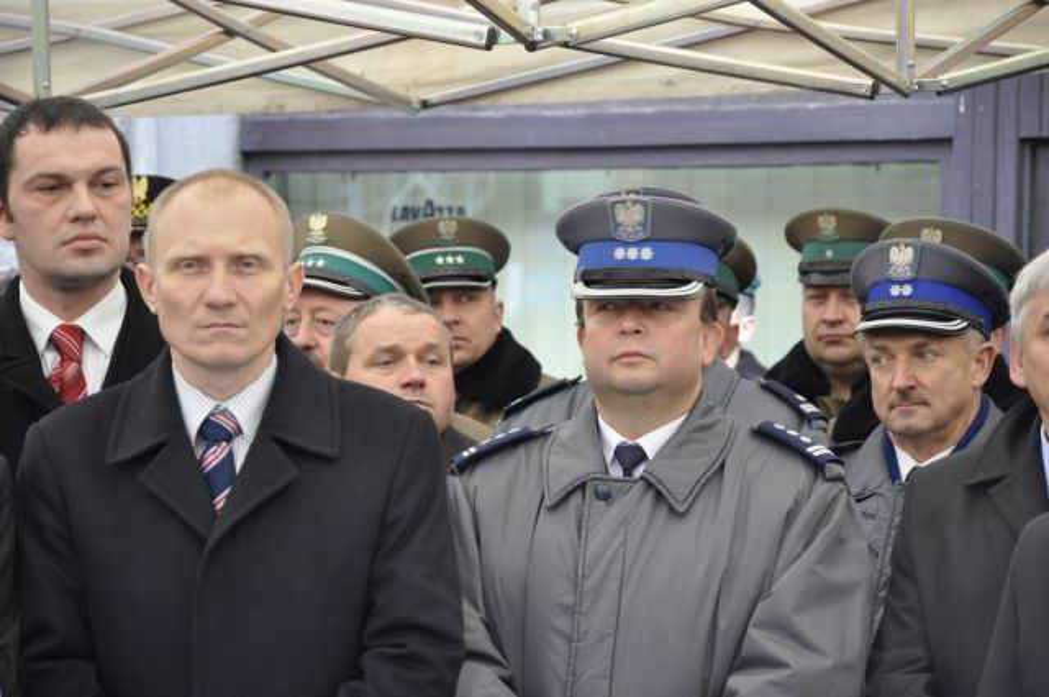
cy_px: 348
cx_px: 524
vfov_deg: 8.7
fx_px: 4584
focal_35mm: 158
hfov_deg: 13.1
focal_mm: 105
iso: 800
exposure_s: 1/25
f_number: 5.6
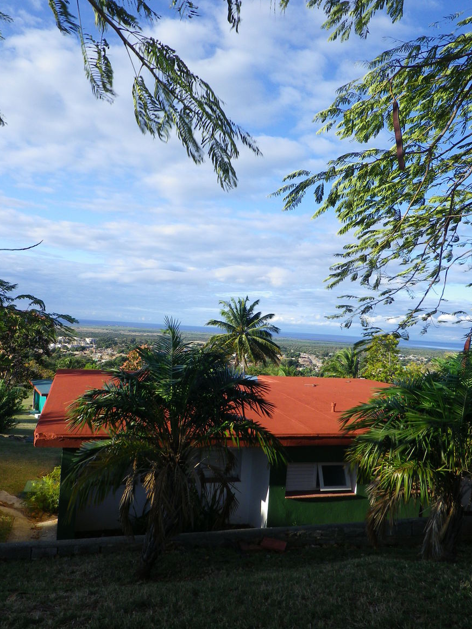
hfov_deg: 48.2
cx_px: 242
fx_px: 527
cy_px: 322
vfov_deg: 61.7
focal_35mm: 29
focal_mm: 5
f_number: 8.3
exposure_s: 1/80
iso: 80
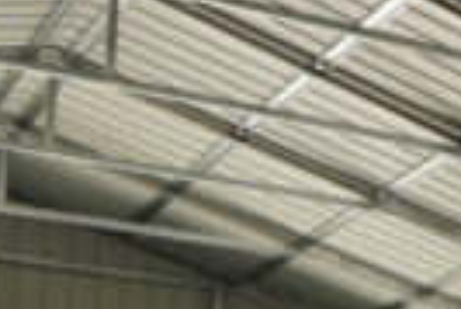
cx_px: 756
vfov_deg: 10.7
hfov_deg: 15.0
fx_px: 1577
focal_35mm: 123
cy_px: 505
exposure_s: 1/125
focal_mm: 16
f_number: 4.5
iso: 100
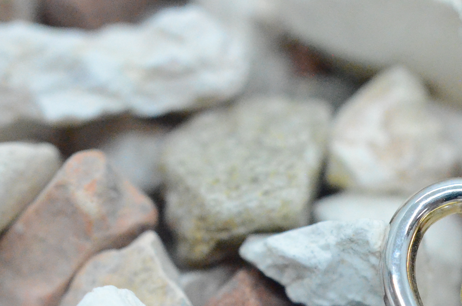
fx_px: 1934
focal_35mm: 151
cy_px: 318
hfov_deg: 13.3
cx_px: 522
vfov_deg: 9.0
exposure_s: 1/2500
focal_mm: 40
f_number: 6.3
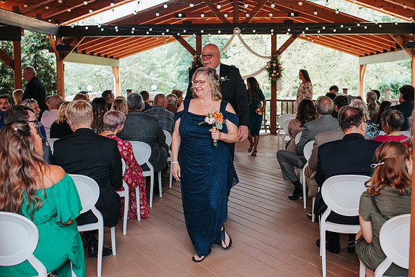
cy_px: 119
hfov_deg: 47.1
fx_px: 474
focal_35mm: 41
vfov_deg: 32.5
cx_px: 236
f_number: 3.2
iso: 220
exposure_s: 1/125
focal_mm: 35
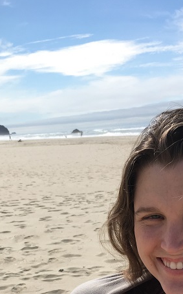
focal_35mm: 61
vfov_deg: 31.3
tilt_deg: -18.5
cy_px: 285
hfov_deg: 21.3
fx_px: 488
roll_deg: +4.4
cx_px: 90
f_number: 2.2
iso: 25
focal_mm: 4.15
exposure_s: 1/1603
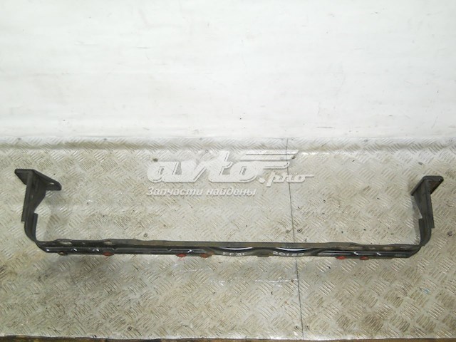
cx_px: 228
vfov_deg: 35.1
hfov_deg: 45.8
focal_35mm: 41
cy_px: 171
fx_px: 540
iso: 250
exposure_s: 1/30
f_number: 3.1
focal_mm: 6.72
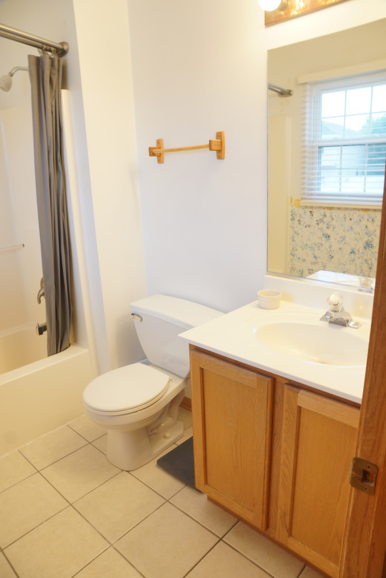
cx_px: 193
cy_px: 289
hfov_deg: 53.1
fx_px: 386
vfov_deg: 73.7
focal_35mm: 24
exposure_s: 1/2.5
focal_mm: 16
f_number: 5.6
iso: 100
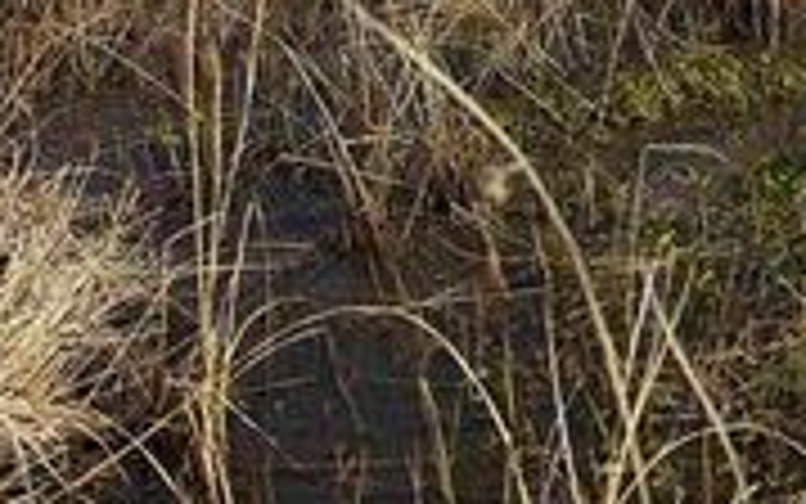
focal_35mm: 71
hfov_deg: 24.7
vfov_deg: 17.1
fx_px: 1560
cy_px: -182
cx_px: 1081
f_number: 1.78
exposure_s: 1/5319
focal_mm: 6.76
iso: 80
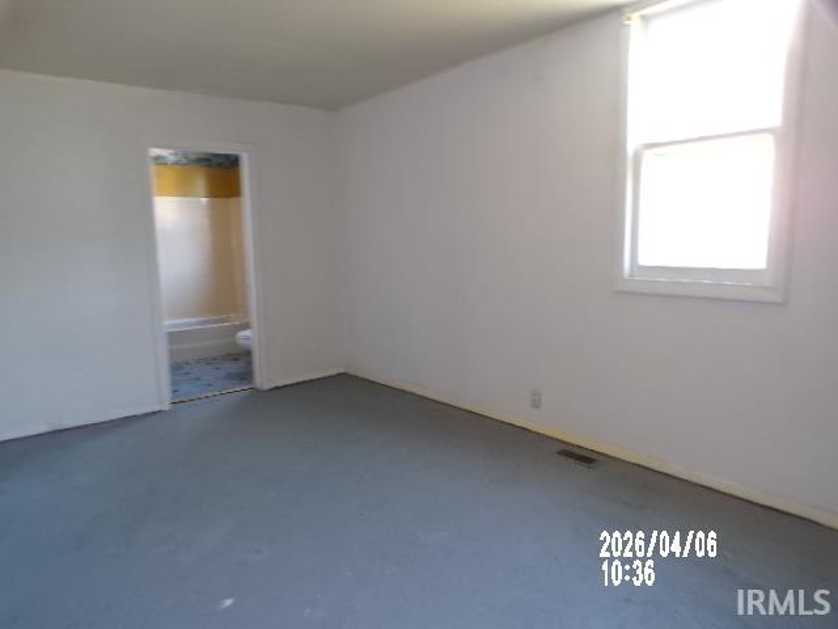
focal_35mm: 24
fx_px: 581
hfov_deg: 71.6
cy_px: 314
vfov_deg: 56.8
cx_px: 419
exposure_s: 1/18
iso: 200
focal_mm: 4.3
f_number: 3
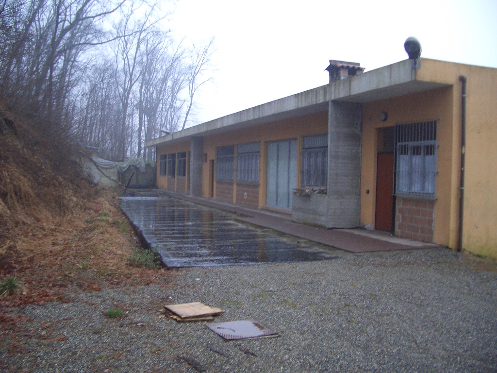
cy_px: 186
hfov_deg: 52.6
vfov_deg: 40.7
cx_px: 248
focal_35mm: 35
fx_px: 503
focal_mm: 5.8
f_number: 2.6
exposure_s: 1/100
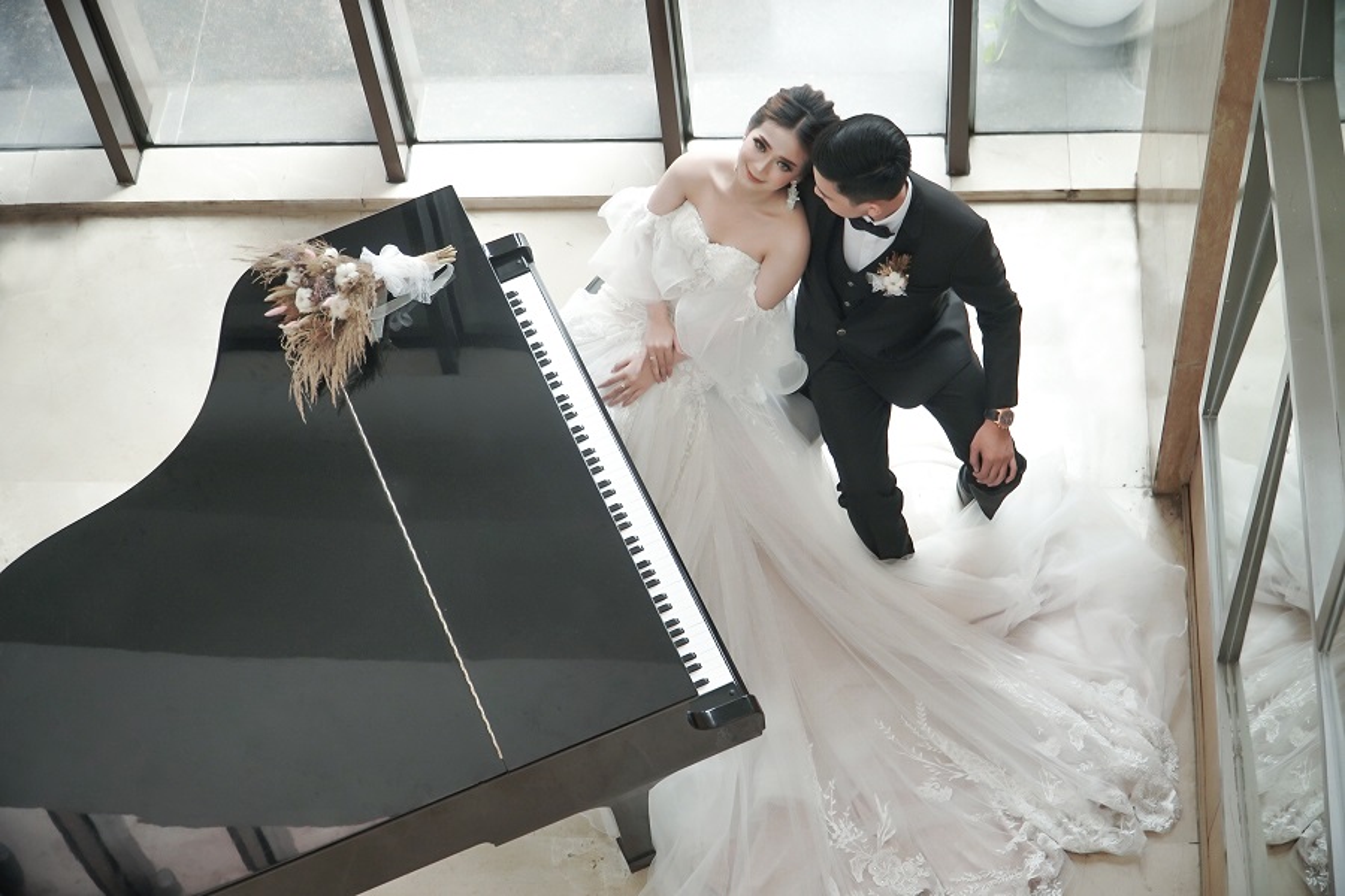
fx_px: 2241
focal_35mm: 60
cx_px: 672
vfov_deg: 22.6
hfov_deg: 33.4
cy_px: 448
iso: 640
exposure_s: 1/125
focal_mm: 40
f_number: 4
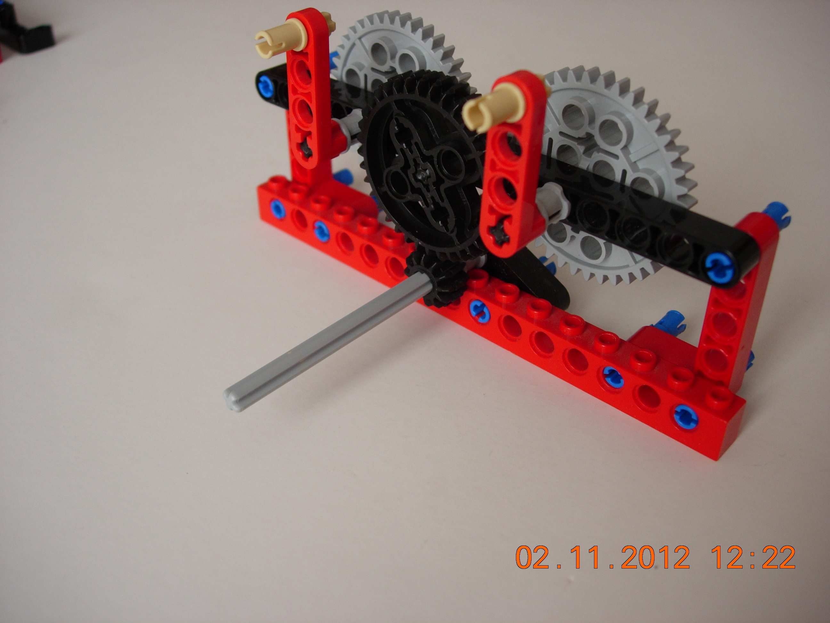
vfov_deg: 37.7
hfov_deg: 49.0
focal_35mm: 38
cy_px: 312
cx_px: 415
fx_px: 911
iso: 64
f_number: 2.8
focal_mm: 7.8
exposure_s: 1/161
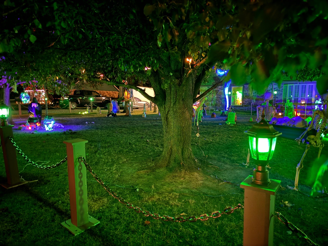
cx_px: 164
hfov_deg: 71.6
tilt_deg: -6.6
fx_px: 227
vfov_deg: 56.8
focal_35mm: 24
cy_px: 123
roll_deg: -1.2
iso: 1600
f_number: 1.78
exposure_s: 1/2
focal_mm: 6.86
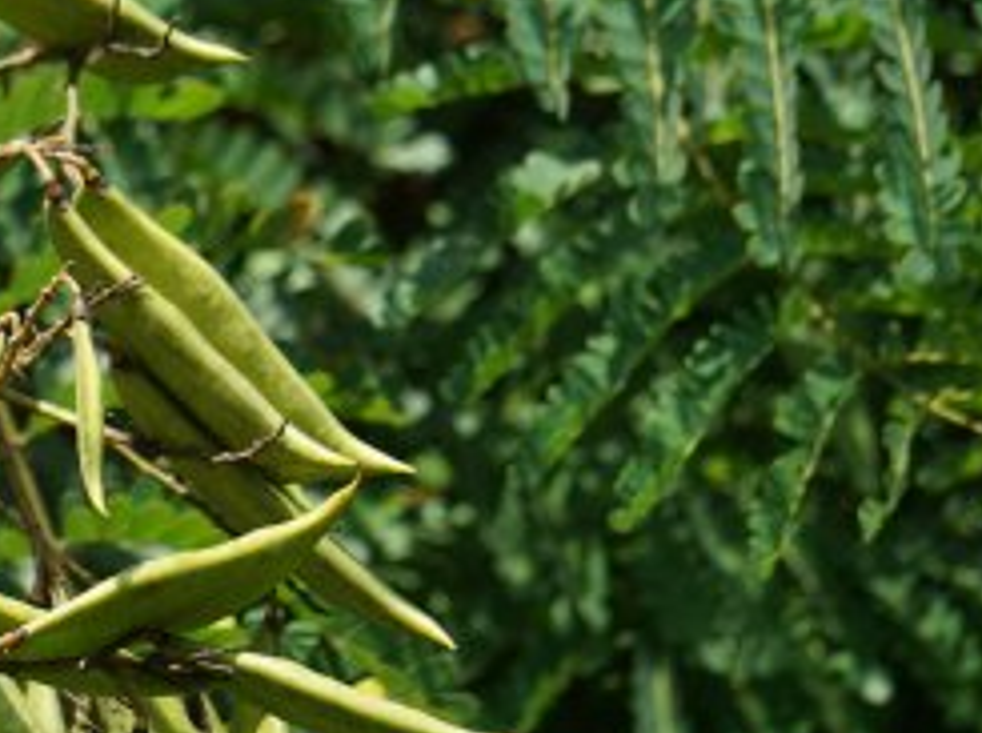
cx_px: -180
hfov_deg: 4.2
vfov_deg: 3.2
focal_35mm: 469
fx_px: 13285
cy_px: 449
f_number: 5.6
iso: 100
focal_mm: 130
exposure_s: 1/200
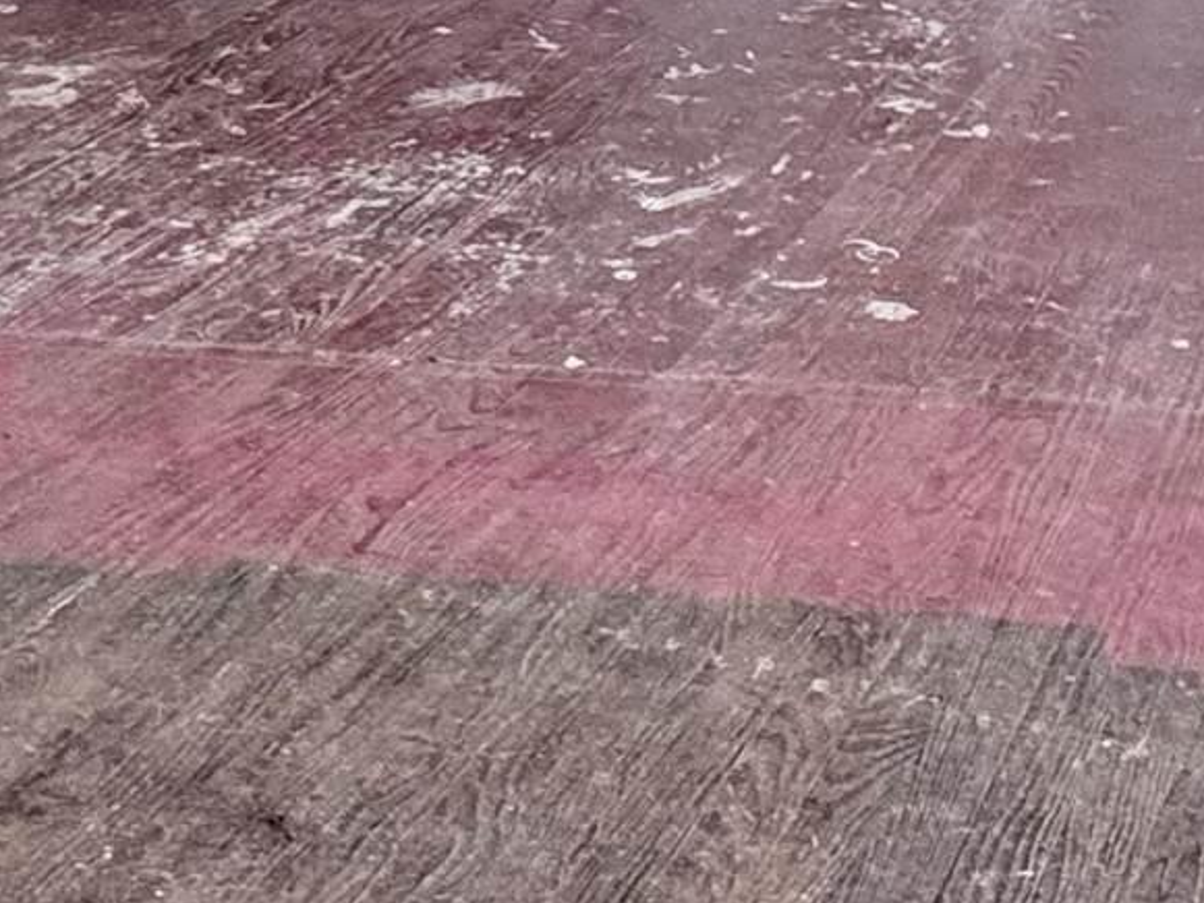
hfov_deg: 26.2
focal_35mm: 74
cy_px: -153
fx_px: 2574
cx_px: 396
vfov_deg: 18.9
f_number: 2.2
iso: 200
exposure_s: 1/120
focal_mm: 2.22
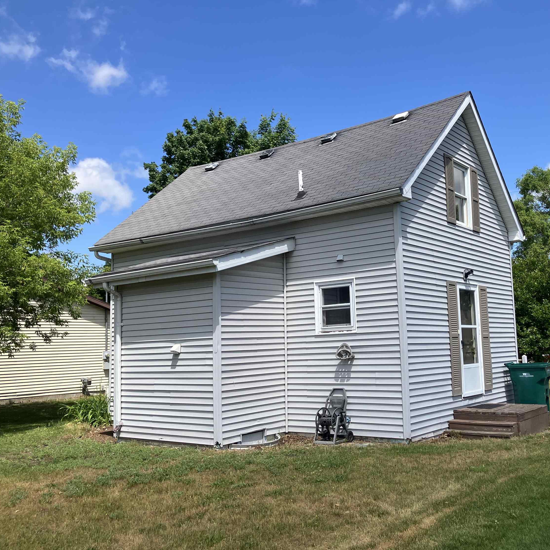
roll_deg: +1.3
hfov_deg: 48.0
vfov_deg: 48.4
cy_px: 279
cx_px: 347
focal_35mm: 34
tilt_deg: +2.9
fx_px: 611
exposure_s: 1/1517
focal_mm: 3.99
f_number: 1.8
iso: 32
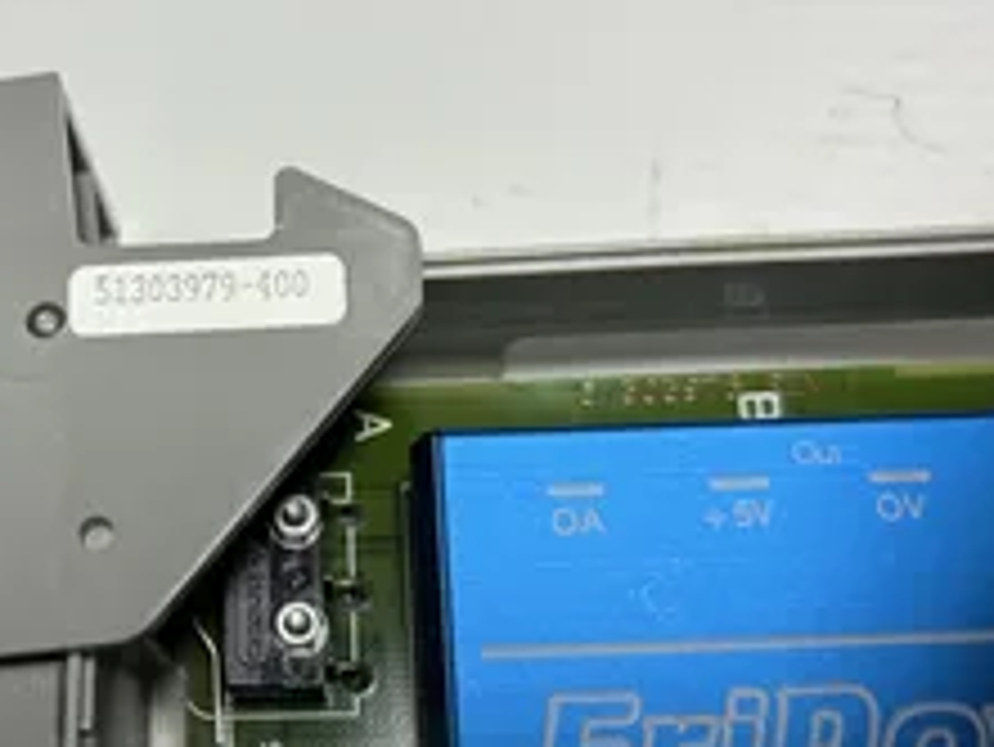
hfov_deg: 39.5
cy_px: 418
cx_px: 265
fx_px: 1350
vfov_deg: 30.9
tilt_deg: -68.7
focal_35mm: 47
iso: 50
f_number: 1.6
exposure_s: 1/444
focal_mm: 5.96
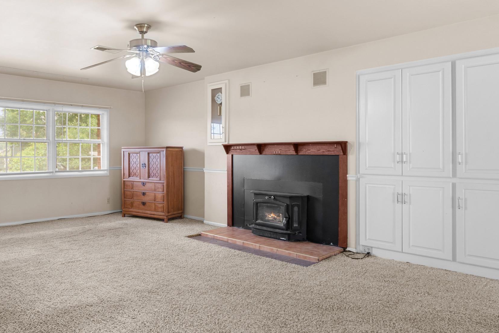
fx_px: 374
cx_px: 175
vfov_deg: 47.9
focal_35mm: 27
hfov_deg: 65.9
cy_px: 156
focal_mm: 12
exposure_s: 1/5
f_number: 9
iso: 250
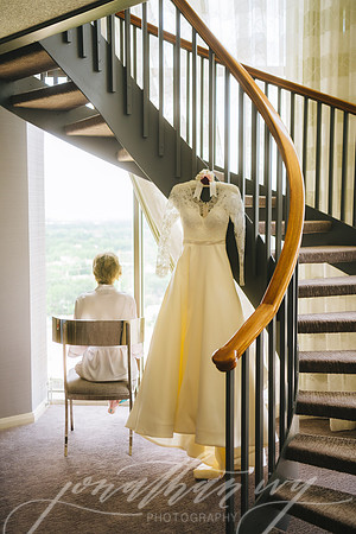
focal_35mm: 46
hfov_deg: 29.2
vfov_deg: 42.7
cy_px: 267
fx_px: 682
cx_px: 178
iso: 400
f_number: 2.8
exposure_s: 1/200
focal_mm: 46
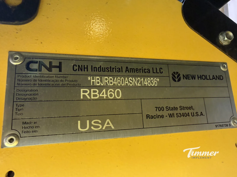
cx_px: 118
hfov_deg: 71.6
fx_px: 164
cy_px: 88
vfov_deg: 56.8
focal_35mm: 24
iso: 400
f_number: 2.2
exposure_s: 1/60
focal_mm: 2.22
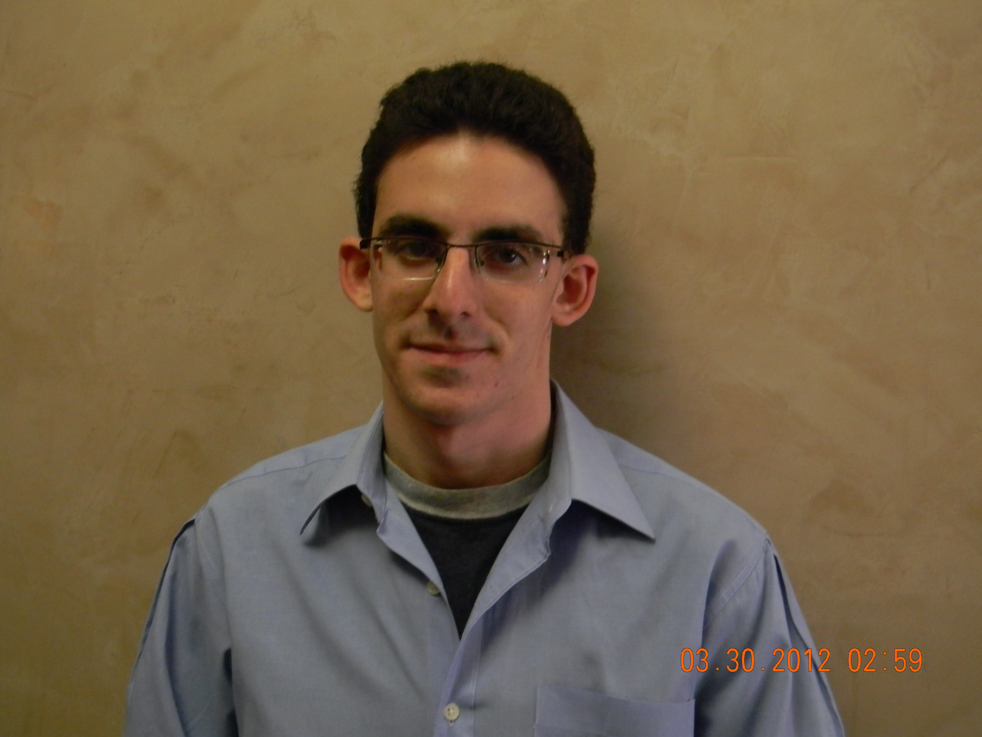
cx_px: 491
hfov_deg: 40.4
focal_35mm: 47
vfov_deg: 30.9
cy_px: 368
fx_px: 1333
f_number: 3.9
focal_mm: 8.6
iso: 346
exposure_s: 1/30
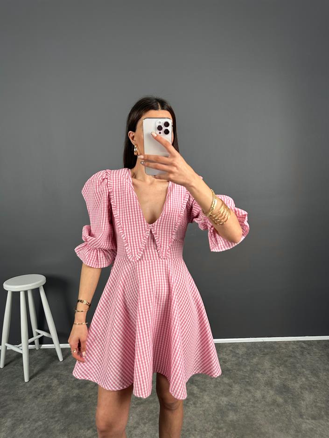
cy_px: 219
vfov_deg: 71.6
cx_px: 164
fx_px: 304
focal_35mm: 24
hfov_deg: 56.8
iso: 125
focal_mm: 6.86
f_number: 1.78
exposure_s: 1/121
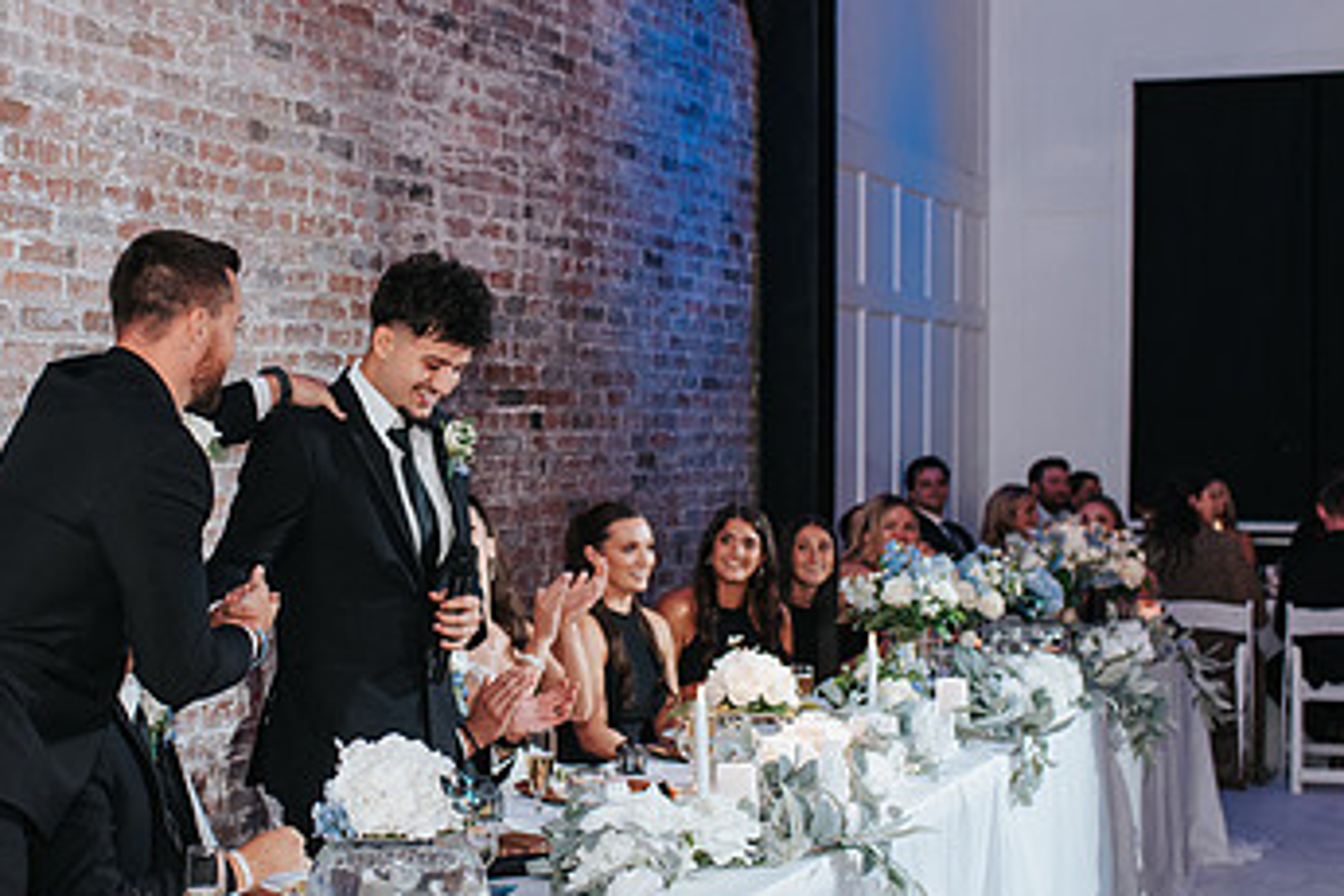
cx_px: 435
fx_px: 2314
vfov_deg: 21.9
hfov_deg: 32.1
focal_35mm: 62
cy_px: 479
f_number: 2.8
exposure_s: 1/200
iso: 1000
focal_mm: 35
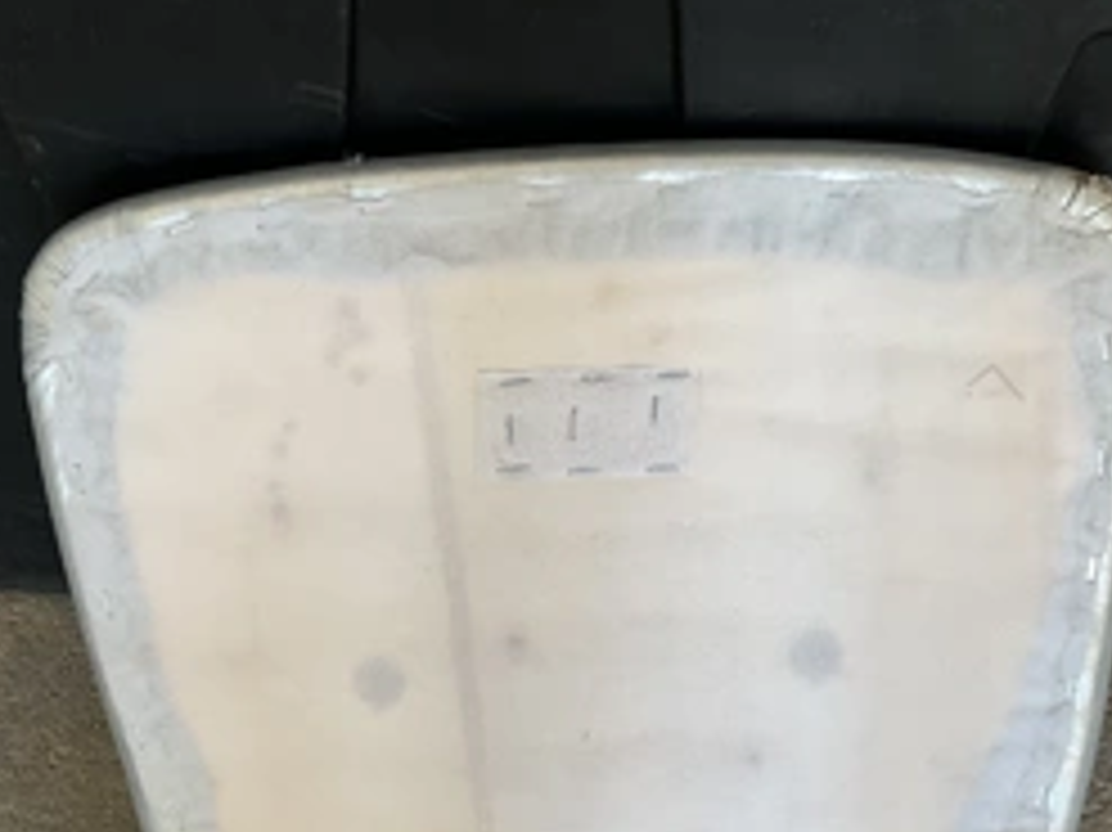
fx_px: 1509
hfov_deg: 40.4
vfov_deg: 30.4
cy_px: 612
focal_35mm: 47
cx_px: 630
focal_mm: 3
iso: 50
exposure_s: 1/120
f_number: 1.8
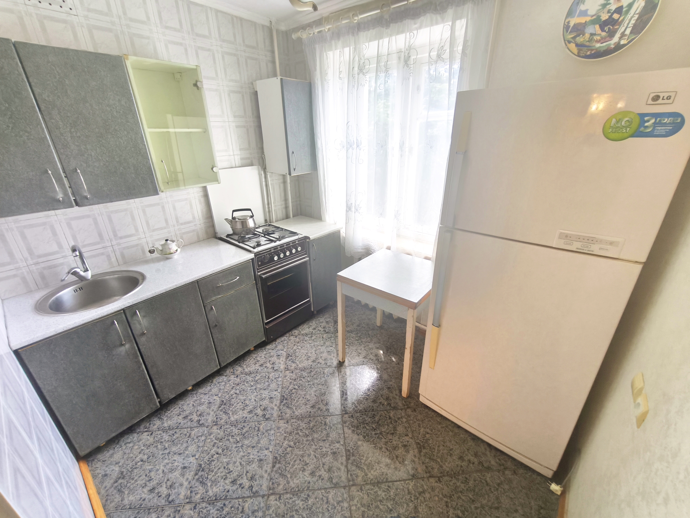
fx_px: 299
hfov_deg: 98.2
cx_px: 345
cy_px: 259
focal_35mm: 15
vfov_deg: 81.7
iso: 320
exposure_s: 1/33.3
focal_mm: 1.91
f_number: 2.2
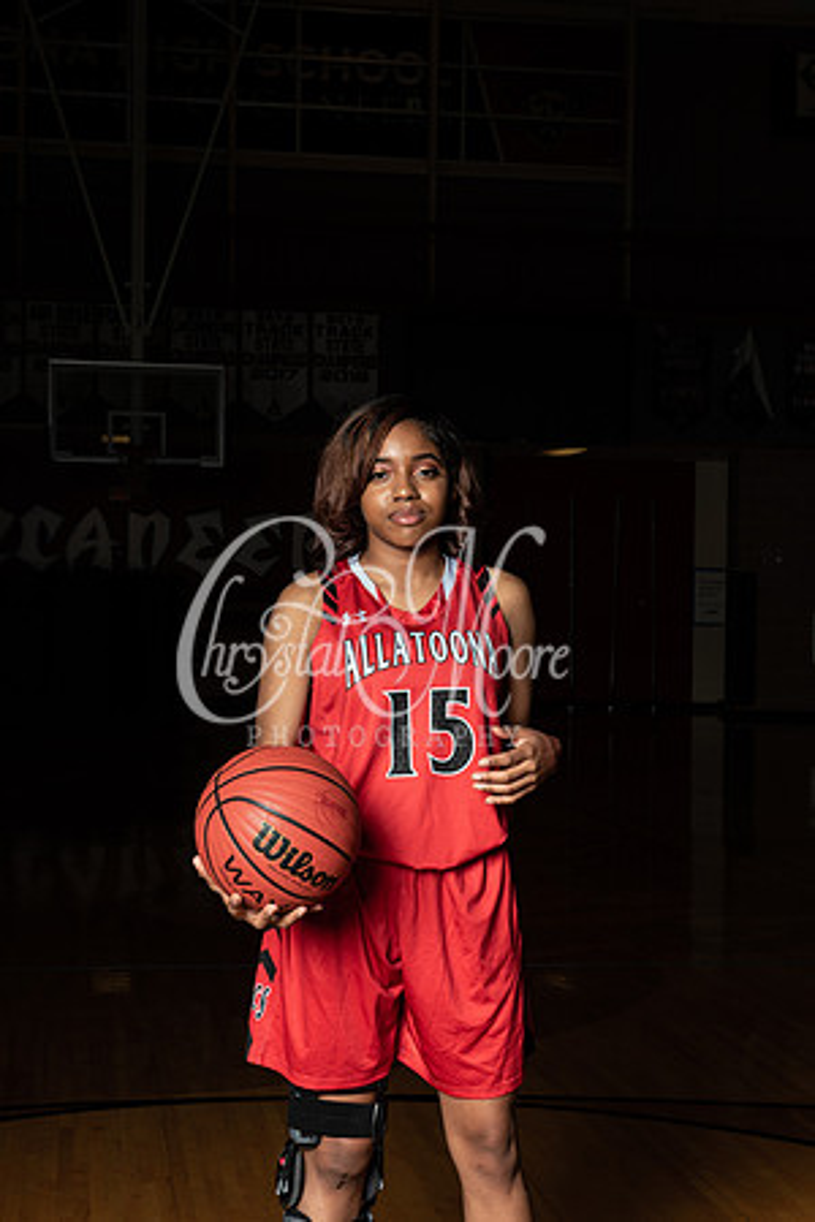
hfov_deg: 21.9
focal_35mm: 62
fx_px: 2105
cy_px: 611
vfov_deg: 32.4
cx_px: 408
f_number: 14
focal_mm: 62
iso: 320
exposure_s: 1/200
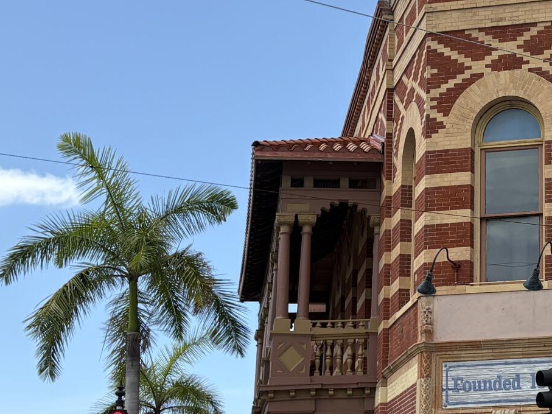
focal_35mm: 86
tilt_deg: +14.5
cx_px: 560
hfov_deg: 21.9
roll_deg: +0.9
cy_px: 217
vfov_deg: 17.2
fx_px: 1371
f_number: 1.6
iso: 50
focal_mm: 5.96
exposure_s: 1/2747
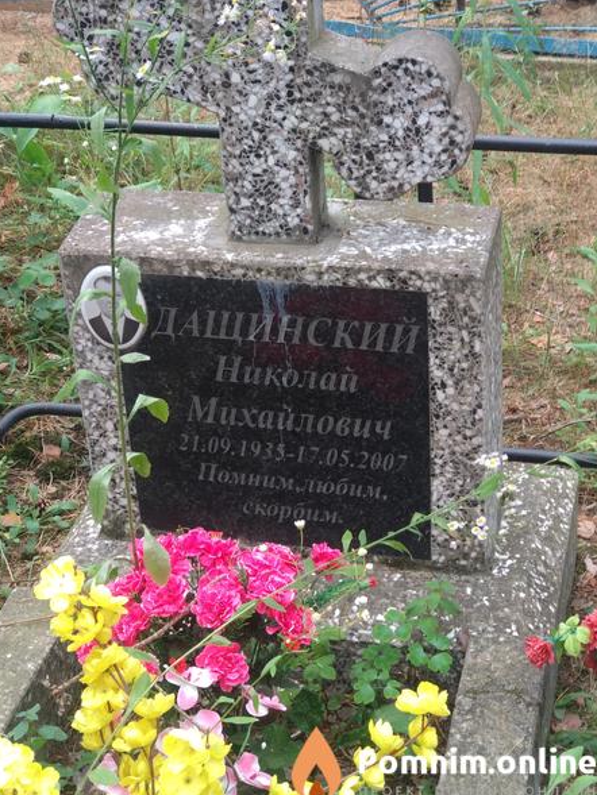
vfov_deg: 36.2
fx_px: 1218
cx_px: 298
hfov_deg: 27.5
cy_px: 404
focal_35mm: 53
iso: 200
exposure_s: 1/60
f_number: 2.6
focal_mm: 5.99
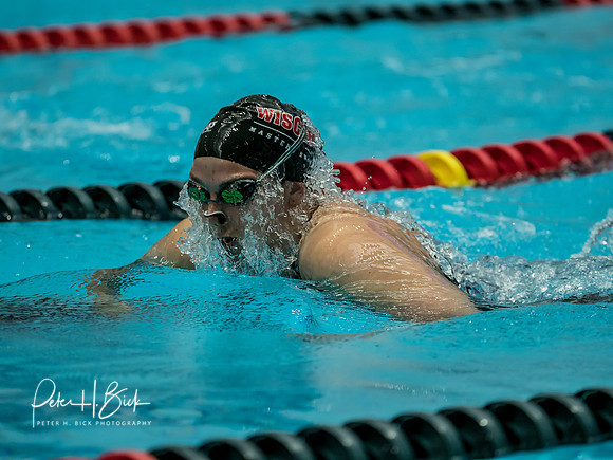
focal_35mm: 401
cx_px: 306
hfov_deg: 4.9
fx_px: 7101
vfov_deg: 3.7
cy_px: 230
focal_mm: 200
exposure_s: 1/1000
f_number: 2.8
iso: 1600
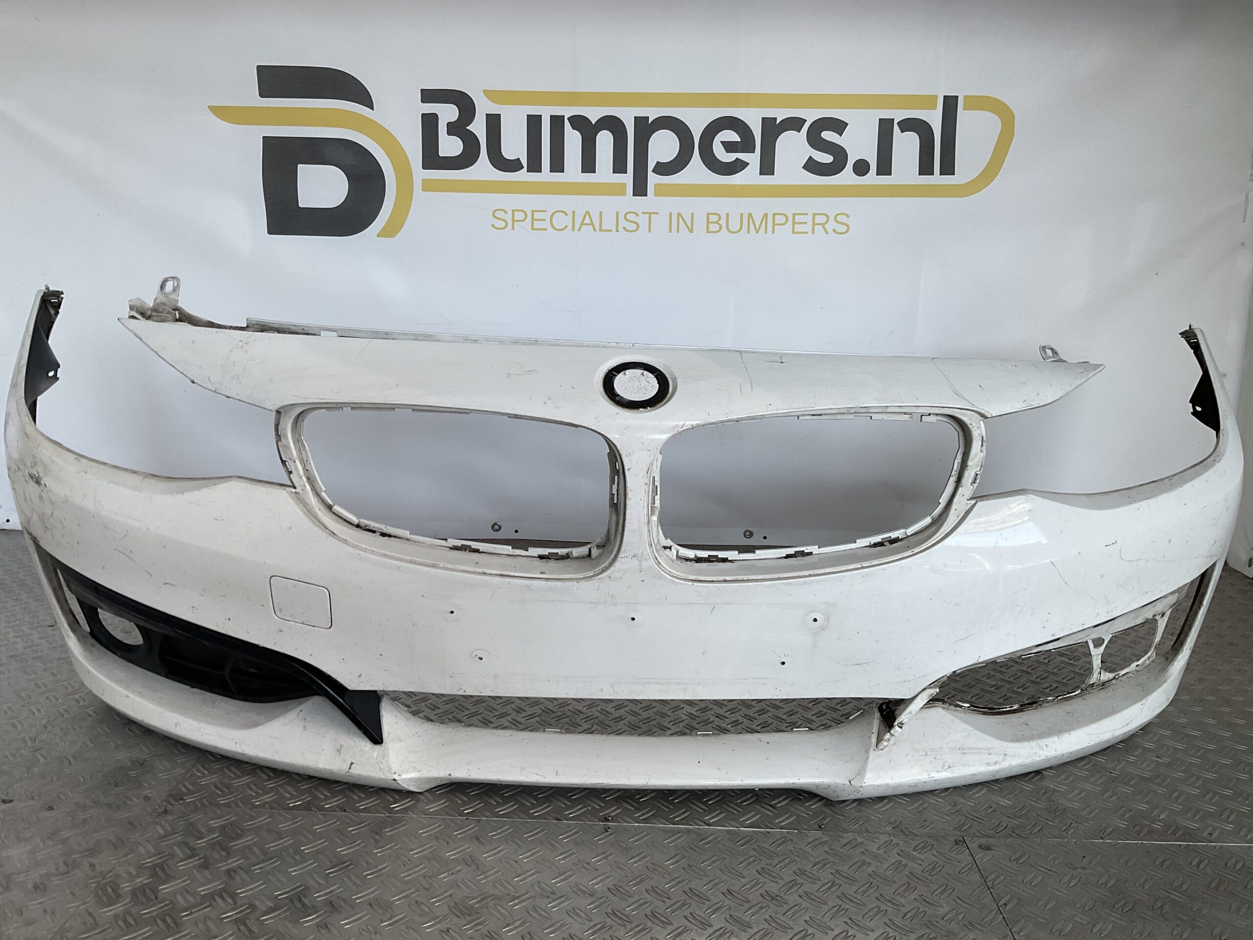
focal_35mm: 29
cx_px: 626
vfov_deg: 48.2
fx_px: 1050
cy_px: 470
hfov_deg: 61.7
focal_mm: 3
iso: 32
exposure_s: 1/100
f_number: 1.8
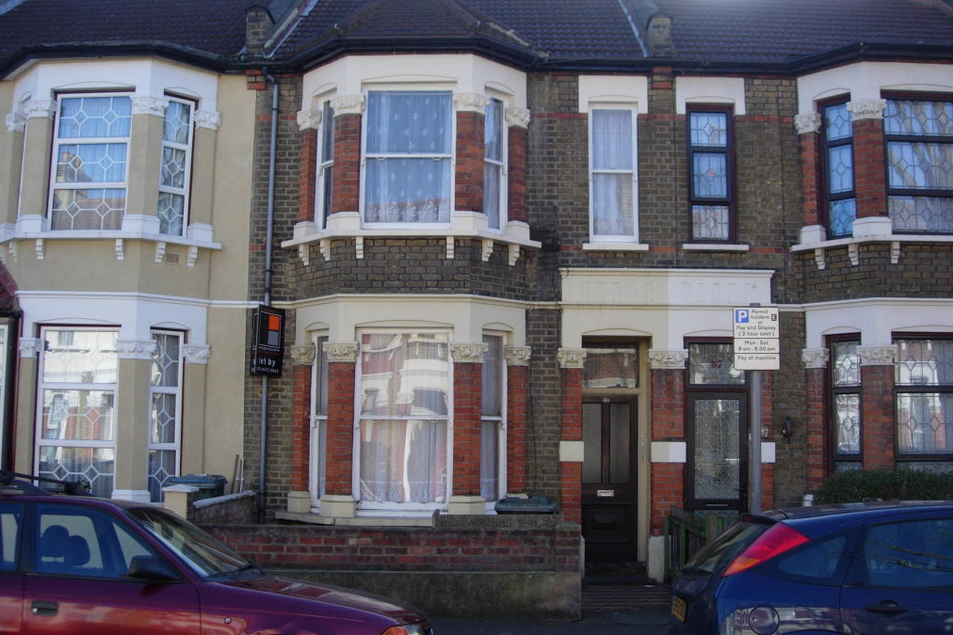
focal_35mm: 40
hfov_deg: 48.5
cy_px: 322
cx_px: 479
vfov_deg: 33.4
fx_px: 1059
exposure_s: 1/483
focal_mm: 7.8
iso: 64
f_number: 2.8
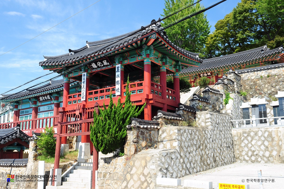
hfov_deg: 58.8
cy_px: 94
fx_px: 252
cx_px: 142
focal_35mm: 32
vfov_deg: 41.0
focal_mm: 32
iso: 200
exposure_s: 1/160
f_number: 8
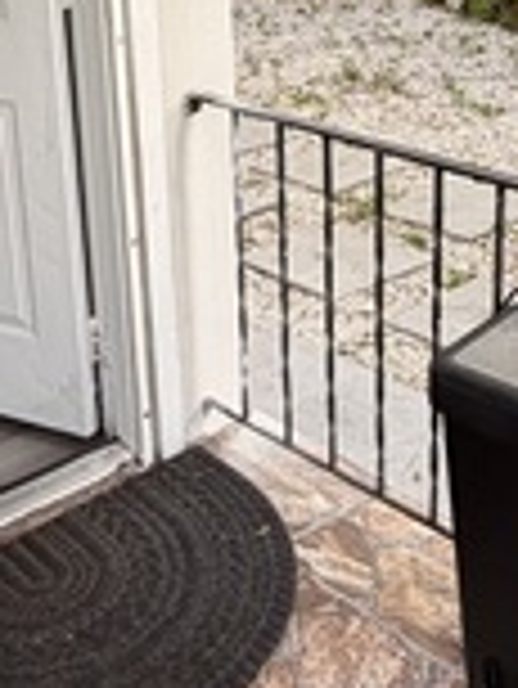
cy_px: 146
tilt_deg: -15.6
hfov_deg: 24.0
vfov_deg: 30.9
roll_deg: +1.4
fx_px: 1215
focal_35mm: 61
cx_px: 207
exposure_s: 1/121
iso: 80
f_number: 2.2
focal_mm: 2.22
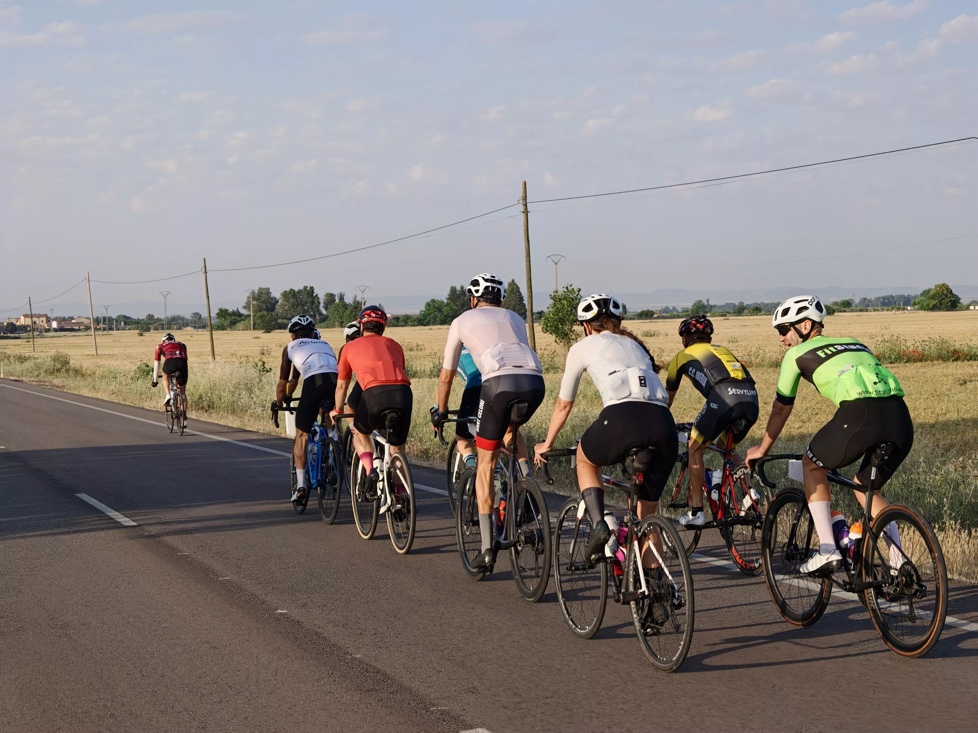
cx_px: 489
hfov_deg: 27.8
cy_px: 366
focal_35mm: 70
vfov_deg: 21.0
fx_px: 1978
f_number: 2.2
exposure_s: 1/588
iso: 50
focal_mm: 20.1
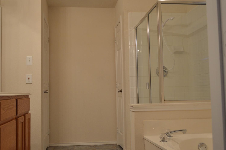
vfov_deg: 35.9
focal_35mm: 37
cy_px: 80
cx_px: 89
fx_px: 232
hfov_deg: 51.5
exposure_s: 1/80
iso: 400
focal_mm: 18
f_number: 3.5
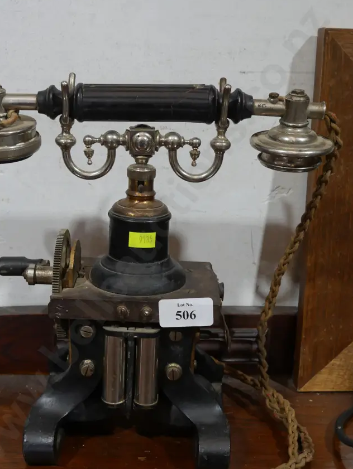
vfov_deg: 34.3
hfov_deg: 26.1
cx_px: 149
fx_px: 760
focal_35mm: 56
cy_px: 242
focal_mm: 23
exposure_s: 1/60
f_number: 5.1
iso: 640
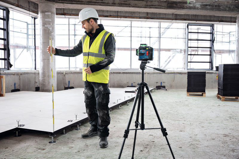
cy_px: 80
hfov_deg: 59.5
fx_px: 209
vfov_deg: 41.7
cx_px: 120
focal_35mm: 32
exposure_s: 1/80
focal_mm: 31.5
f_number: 3.2
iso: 1250
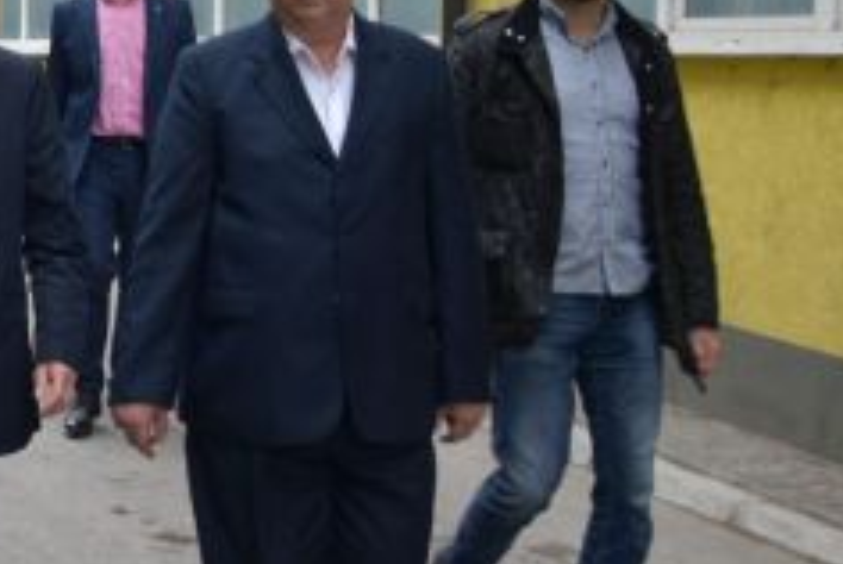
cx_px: -204
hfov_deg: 18.1
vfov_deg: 12.8
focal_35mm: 107
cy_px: 134
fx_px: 2501
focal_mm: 21
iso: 200
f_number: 3.8
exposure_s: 1/60
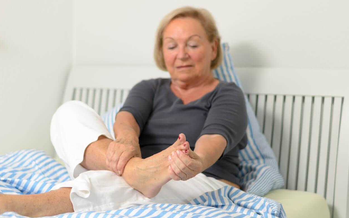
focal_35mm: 77
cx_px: 174
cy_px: 107
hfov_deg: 26.8
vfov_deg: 16.9
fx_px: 732
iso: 100
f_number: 1.8
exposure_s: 1/125
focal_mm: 50
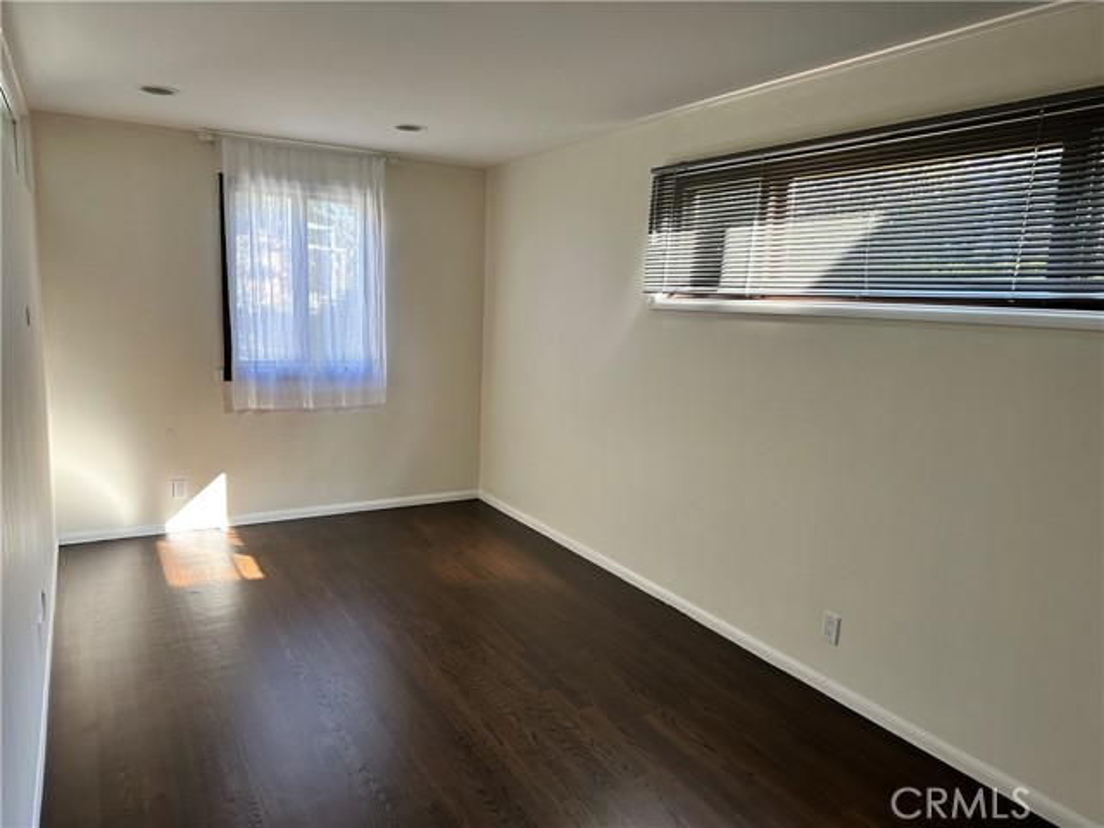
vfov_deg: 56.8
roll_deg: -2.8
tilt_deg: -11.8
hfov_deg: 71.6
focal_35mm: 24
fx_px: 765
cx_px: 552
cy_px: 414
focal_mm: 6.86
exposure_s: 1/120
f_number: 1.78
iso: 160
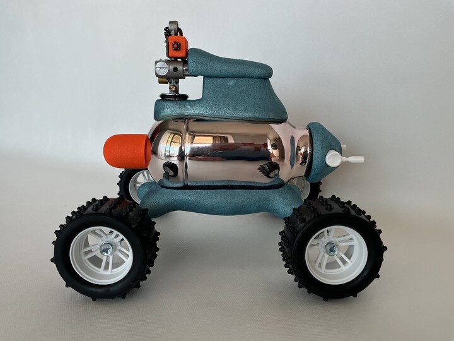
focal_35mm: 29
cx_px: 227
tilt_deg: -13.7
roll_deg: +0.0
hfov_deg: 61.7
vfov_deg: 48.2
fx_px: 380
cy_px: 170
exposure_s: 1/131
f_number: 1.8
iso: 16
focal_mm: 3
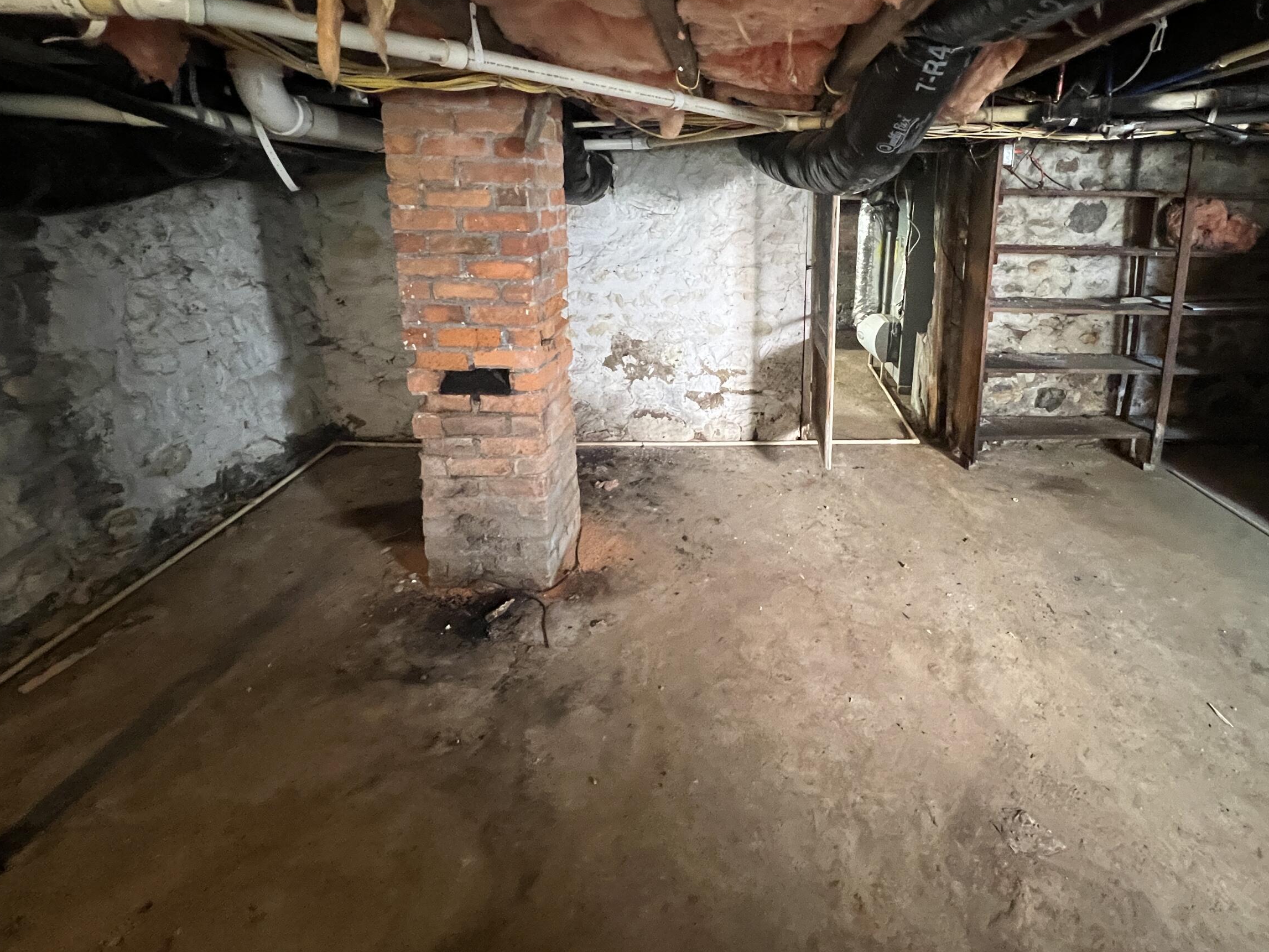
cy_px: 340
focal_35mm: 17
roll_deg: -1.6
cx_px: 779
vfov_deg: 73.1
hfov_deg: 89.5
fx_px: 623
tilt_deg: -11.9
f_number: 1.8
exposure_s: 1/40
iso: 800
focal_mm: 1.57
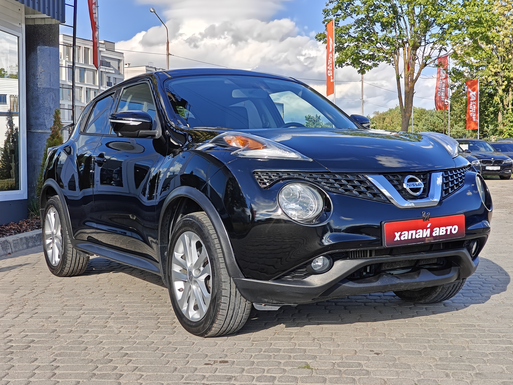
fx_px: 697
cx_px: 256
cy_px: 192
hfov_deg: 40.4
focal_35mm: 47
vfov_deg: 30.9
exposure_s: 1/986
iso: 50
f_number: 2
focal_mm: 7.08
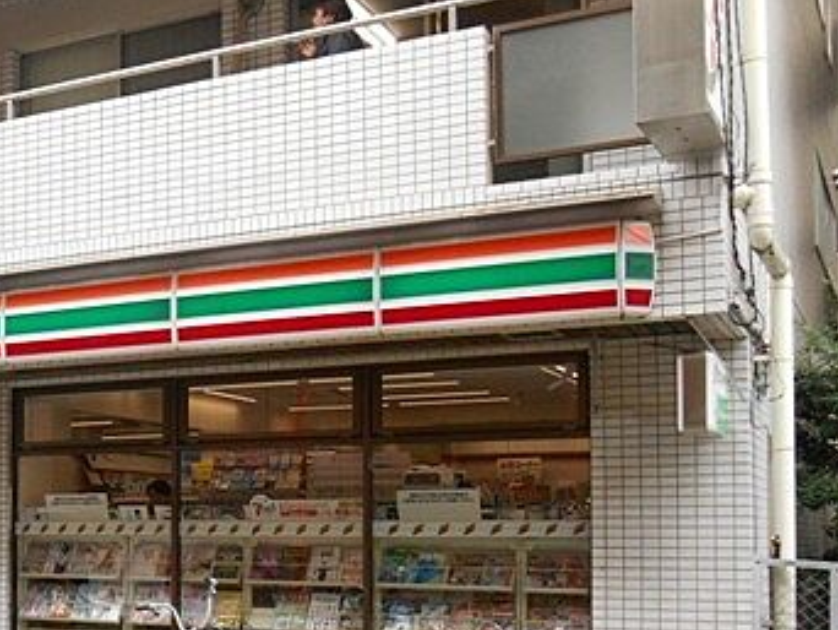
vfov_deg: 24.9
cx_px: 61
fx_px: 1405
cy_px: 500
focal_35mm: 58
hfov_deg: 31.4
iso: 250
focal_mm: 5.5
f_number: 3.6
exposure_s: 1/250
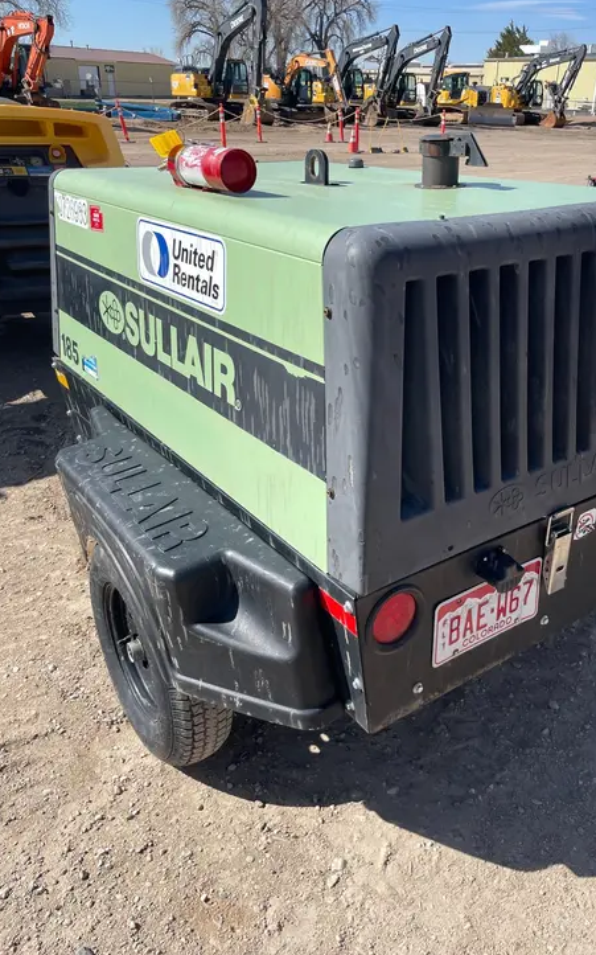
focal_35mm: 28
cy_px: 479
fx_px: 728
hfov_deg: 44.3
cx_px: 359
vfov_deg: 66.5
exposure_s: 1/2506
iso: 32
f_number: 1.6
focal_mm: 4.2
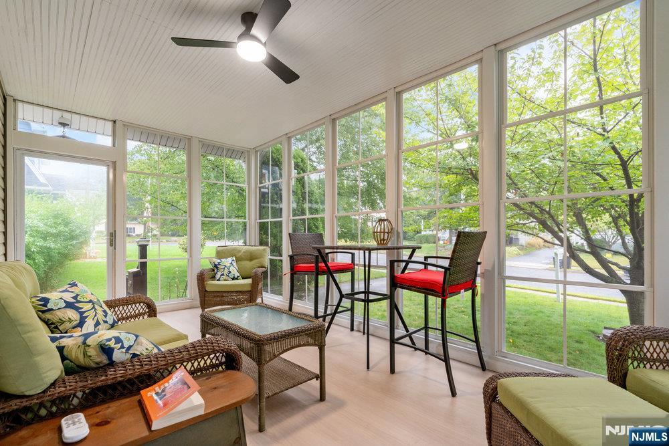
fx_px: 297
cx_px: 334
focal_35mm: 16
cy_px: 223
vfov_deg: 73.8
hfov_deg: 96.7
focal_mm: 16
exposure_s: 1/25
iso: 1000
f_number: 8
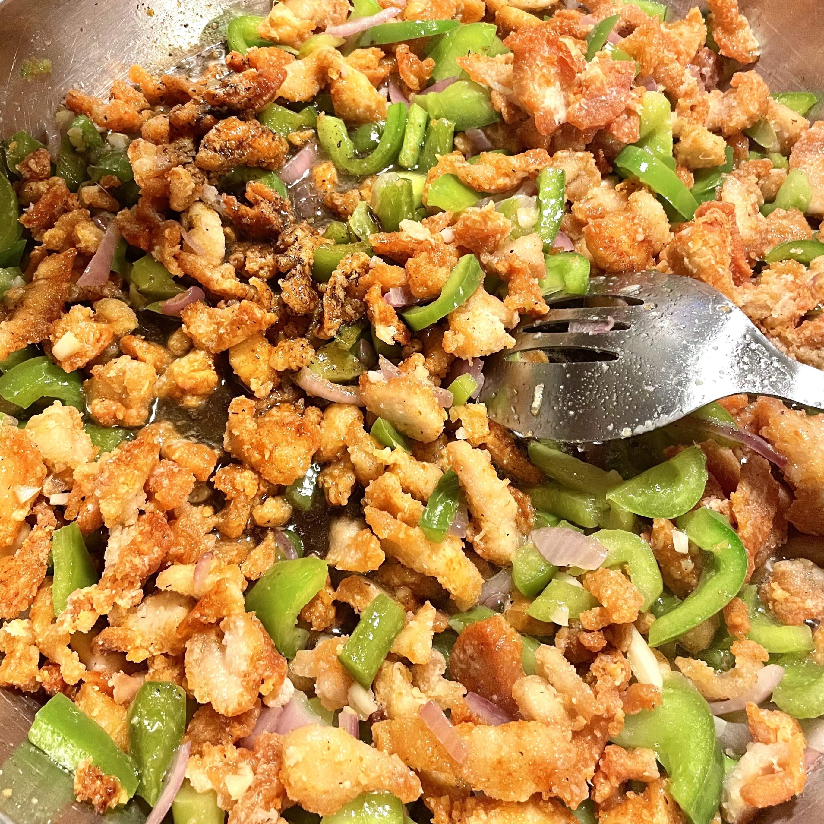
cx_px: 412
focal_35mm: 31
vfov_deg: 52.4
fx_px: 835
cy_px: 358
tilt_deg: -62.3
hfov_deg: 52.5
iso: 320
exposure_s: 1/60
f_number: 1.6
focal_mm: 4.2
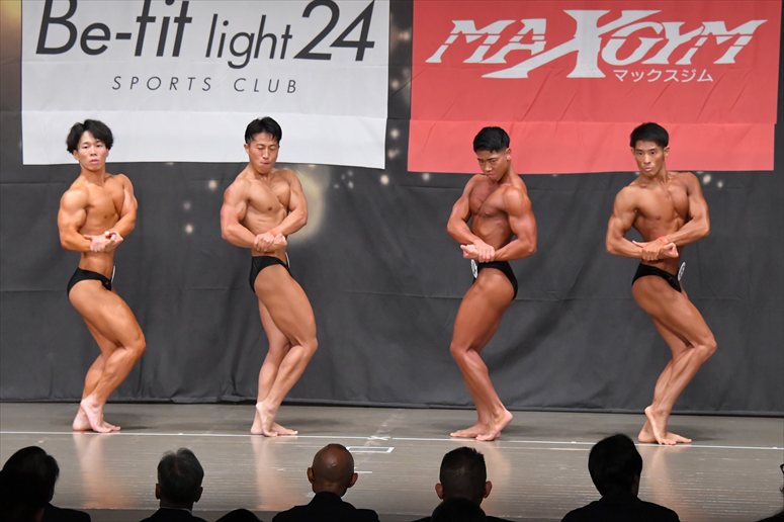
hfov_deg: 12.2
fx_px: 3657
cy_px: 261
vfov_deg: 8.2
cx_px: 392
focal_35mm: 168
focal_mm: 112
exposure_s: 1/400
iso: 6400
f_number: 5.6
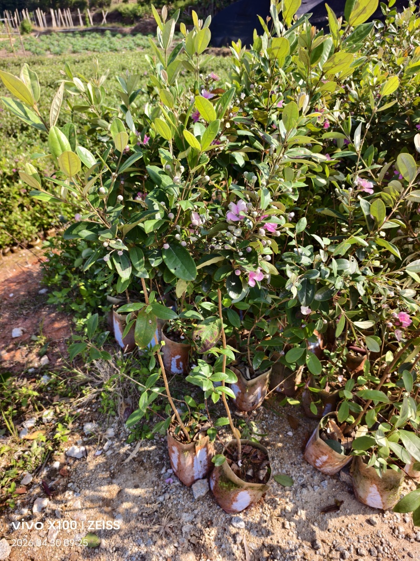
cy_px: 280
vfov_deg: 73.9
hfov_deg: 58.9
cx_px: 210
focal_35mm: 23
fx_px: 372
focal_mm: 5.6
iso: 71
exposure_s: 1/657
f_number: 1.57
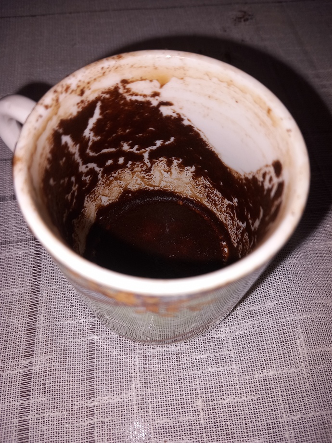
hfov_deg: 51.4
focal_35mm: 27
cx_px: 166
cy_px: 222
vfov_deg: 65.3
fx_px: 345
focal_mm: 4
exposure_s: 1/100
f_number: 1.8
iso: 20
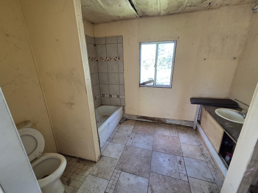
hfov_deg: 106.2
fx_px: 97
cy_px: 96
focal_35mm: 13
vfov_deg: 89.9
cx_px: 129
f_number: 2.2
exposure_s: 1/60
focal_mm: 2.2
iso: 200
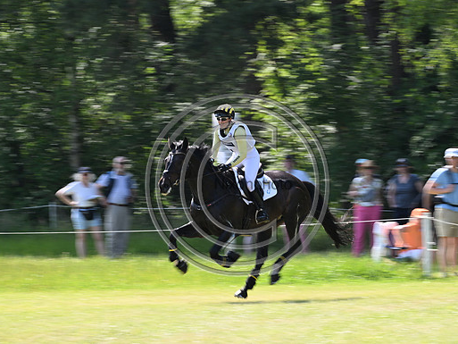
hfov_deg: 4.8
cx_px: 228
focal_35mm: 413
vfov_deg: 3.6
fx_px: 5466
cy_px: 172
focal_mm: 380
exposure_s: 1/80
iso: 200
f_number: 11
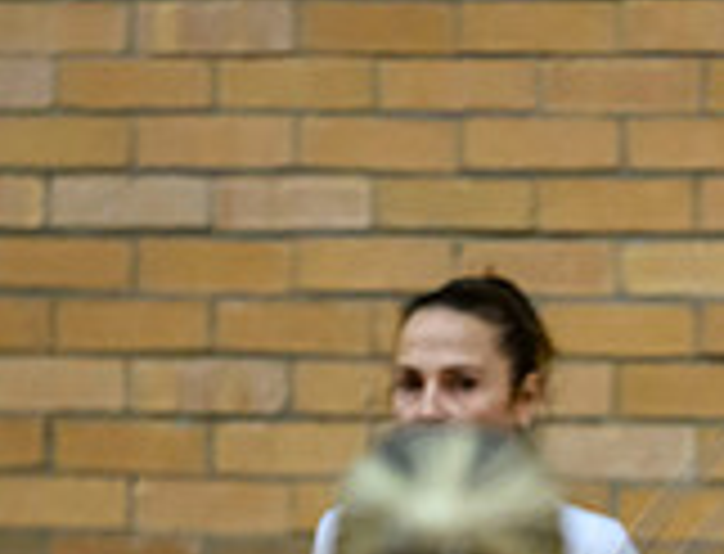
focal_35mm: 878
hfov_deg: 2.2
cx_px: 890
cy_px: 911
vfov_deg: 1.7
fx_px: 18487
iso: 5000
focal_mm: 200
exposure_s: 1/1000
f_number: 2.8
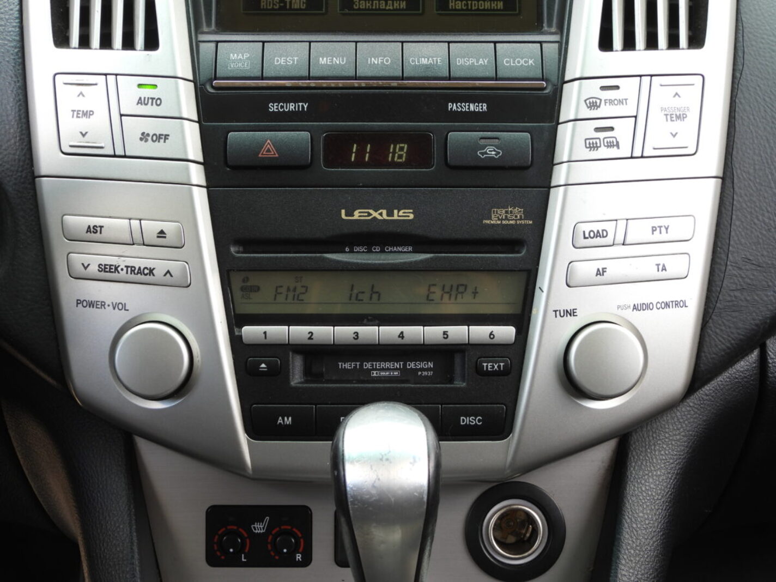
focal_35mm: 65
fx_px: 1457
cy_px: 291
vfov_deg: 22.6
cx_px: 388
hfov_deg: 29.8
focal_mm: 11.7
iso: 100
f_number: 3.5
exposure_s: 1/80
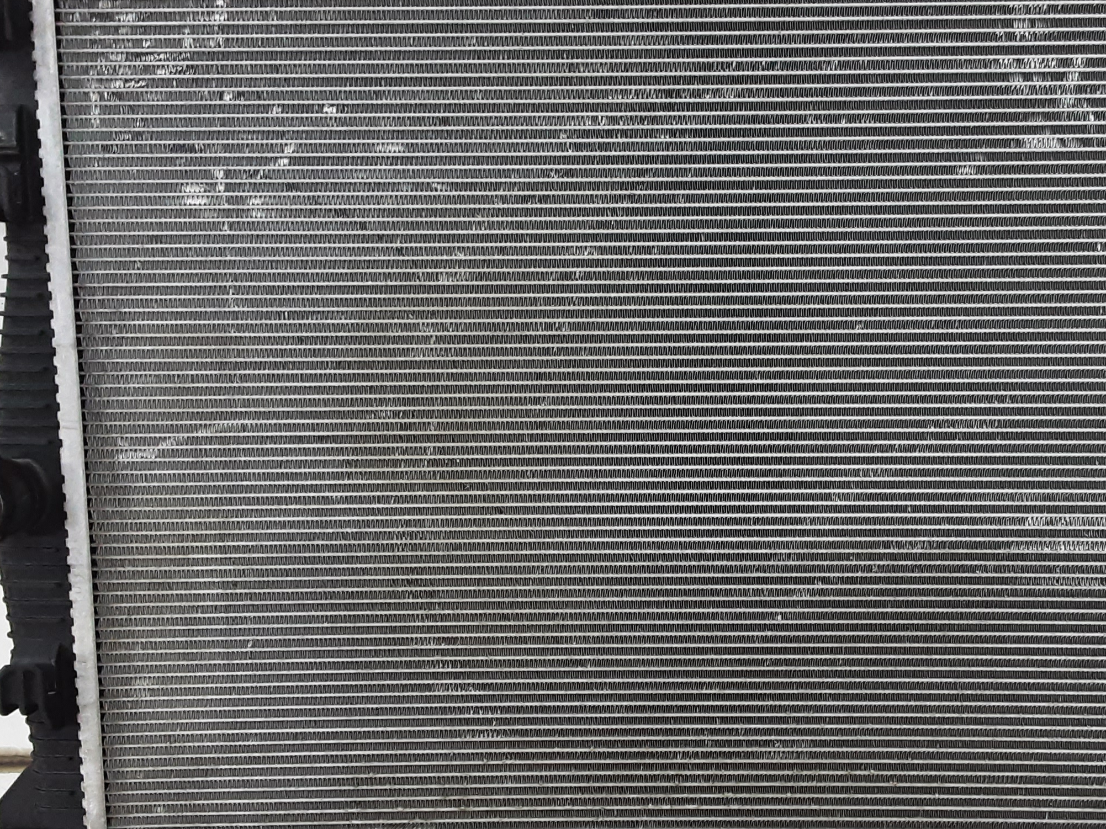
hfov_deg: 42.6
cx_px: 692
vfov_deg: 32.8
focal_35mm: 44
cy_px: 491
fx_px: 1406
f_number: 1.9
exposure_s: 1/33
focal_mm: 2.91
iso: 160
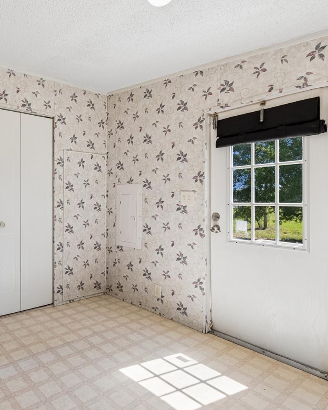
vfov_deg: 75.0
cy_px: 203
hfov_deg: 58.9
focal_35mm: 22
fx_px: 267
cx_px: 72
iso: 100
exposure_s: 1/30
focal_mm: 10
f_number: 7.1
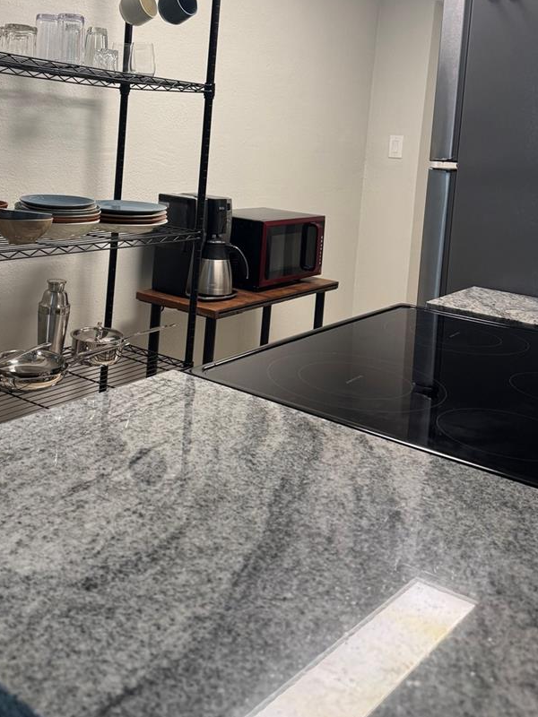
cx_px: 211
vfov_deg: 49.5
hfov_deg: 39.5
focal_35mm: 36
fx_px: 746
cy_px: 186
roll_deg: -3.6
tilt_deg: -4.8
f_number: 1.78
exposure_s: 1/120
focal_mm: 6.76
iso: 200
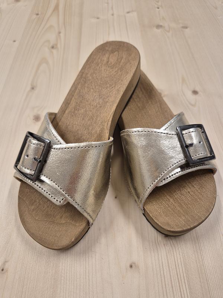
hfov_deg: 58.9
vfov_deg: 73.9
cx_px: 112
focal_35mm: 23
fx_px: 198
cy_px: 149
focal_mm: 5.4
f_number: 1.8
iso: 125
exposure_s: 1/100
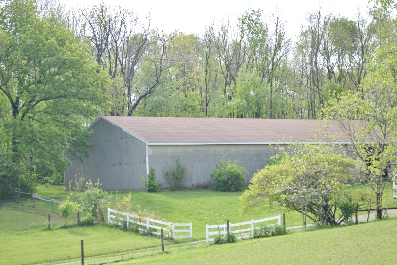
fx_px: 827
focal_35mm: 75
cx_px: 198
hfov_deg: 27.0
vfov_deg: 18.2
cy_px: 132
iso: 100
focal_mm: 50
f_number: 7.1
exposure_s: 1/200
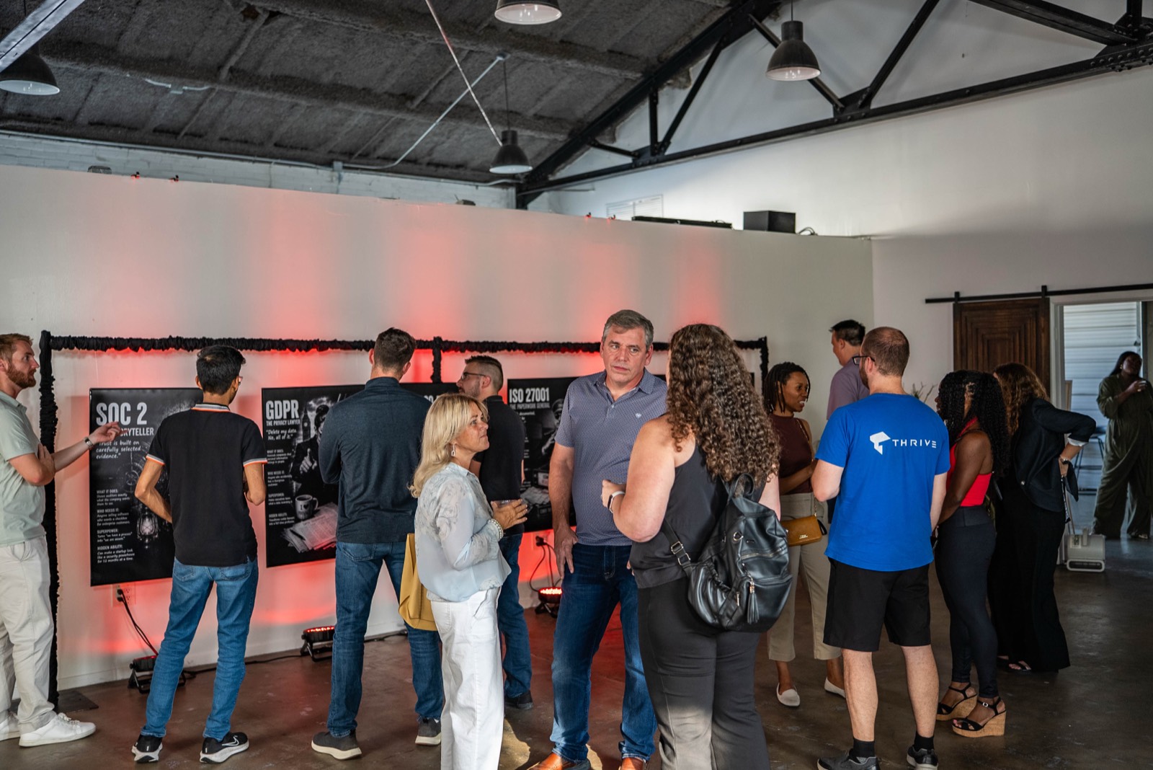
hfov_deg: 54.4
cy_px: 385
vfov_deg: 37.9
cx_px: 576
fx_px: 1121
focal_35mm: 35
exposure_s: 1/125
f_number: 2
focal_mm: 35
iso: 250
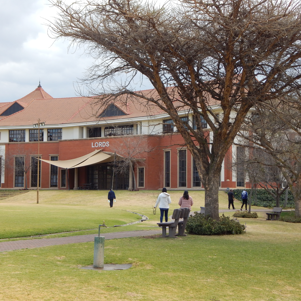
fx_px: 630
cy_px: 151
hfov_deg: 26.9
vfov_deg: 26.9
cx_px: 140
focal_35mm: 64
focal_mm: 9.7
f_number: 3.8
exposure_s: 1/320
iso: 125
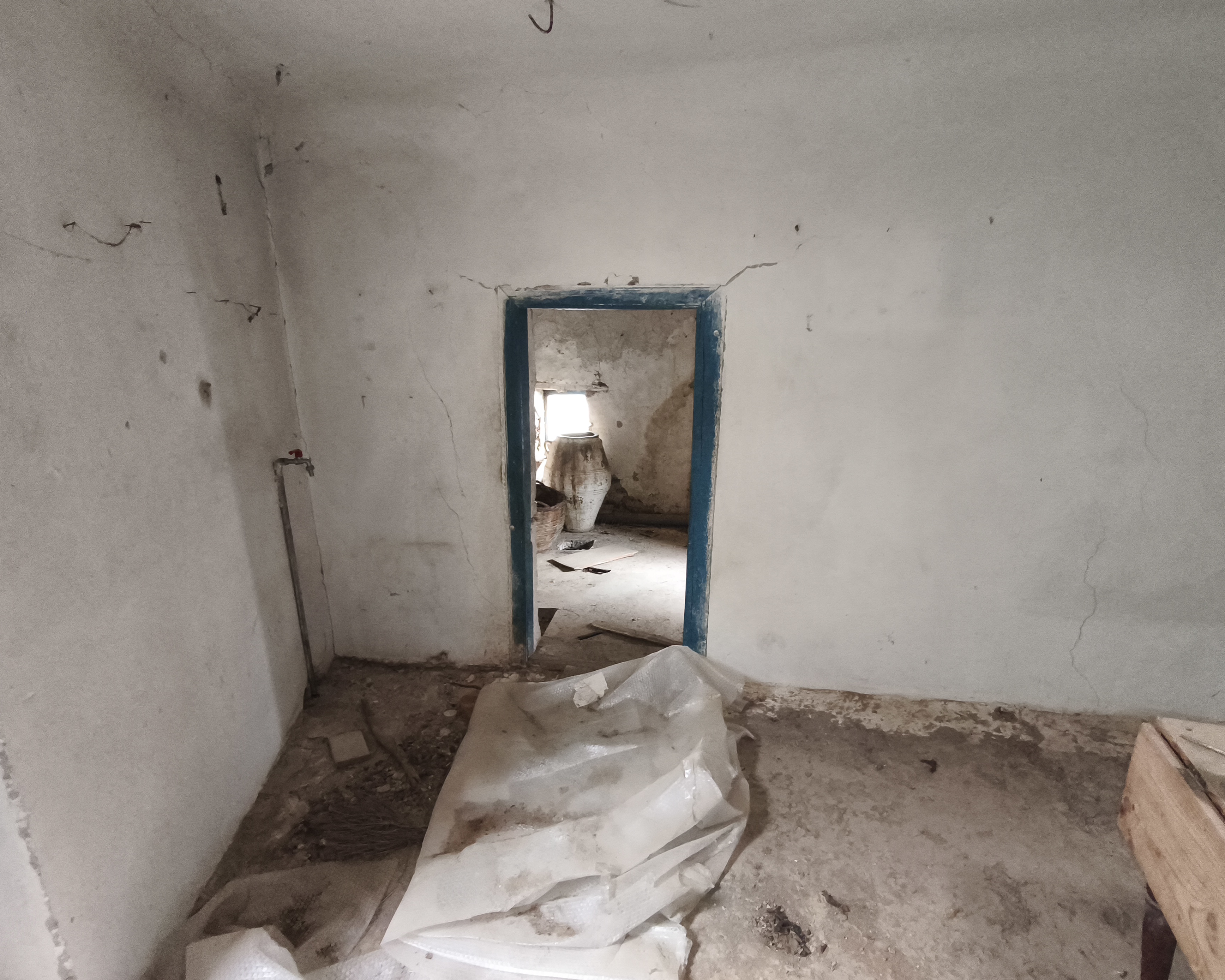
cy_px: 519
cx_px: 639
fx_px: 653
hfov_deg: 86.3
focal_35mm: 18
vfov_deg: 73.7
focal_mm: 1.91
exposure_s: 1/25
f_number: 2.2
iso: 800
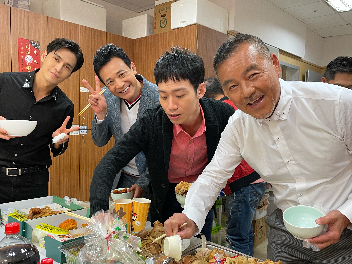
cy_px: 151
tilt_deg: -5.4
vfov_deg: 45.3
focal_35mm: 31
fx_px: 315
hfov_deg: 58.2
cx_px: 157
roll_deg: -1.3
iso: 100
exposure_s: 1/60
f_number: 1.6
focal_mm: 4.2
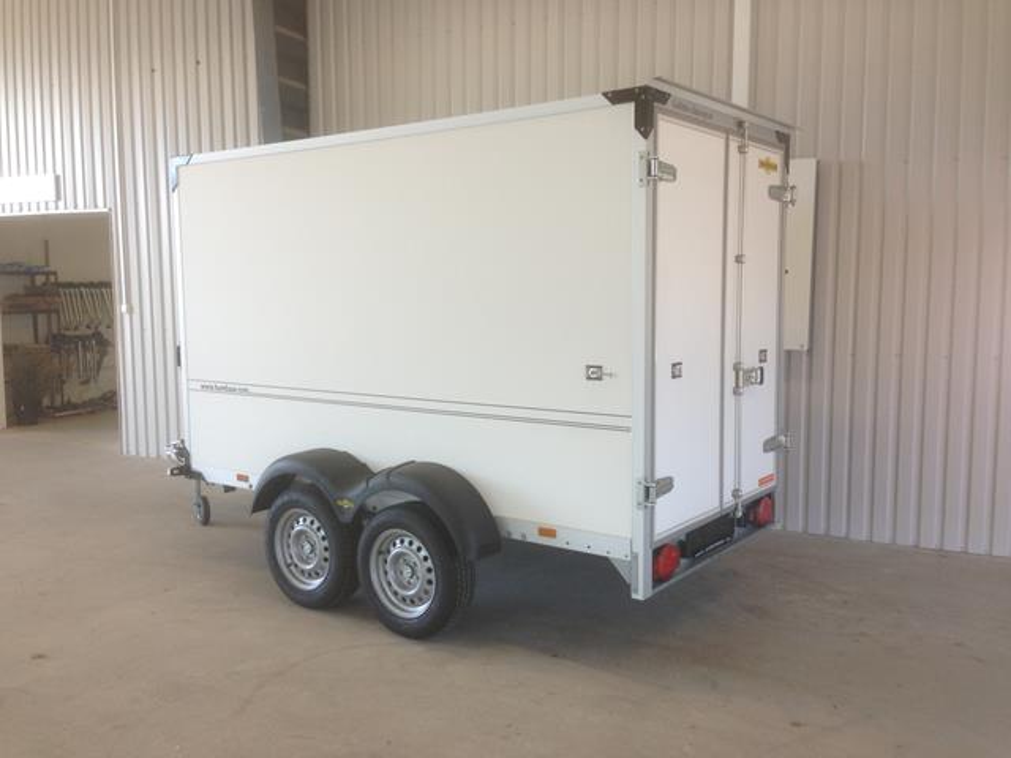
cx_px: 506
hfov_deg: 55.4
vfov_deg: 42.9
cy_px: 379
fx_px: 964
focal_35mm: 33
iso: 50
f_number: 2.4
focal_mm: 4.13
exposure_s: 1/60
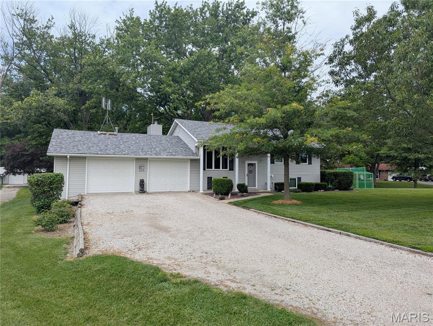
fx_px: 301
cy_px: 163
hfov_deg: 71.5
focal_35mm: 24
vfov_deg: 56.9
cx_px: 216
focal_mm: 6.81
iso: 37
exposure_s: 1/1618
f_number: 1.85
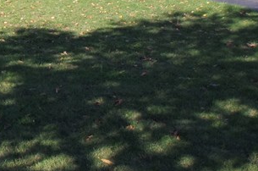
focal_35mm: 75
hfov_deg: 22.2
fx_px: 536
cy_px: -77
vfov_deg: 16.6
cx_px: -131
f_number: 14
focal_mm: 14.38
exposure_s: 1/400
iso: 800
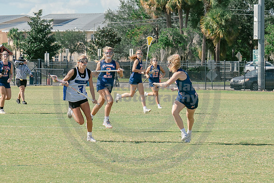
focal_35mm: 222
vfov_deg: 6.2
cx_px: 217
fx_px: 1689
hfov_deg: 9.3
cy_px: 100
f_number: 5.6
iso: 250
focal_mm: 70
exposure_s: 1/1000
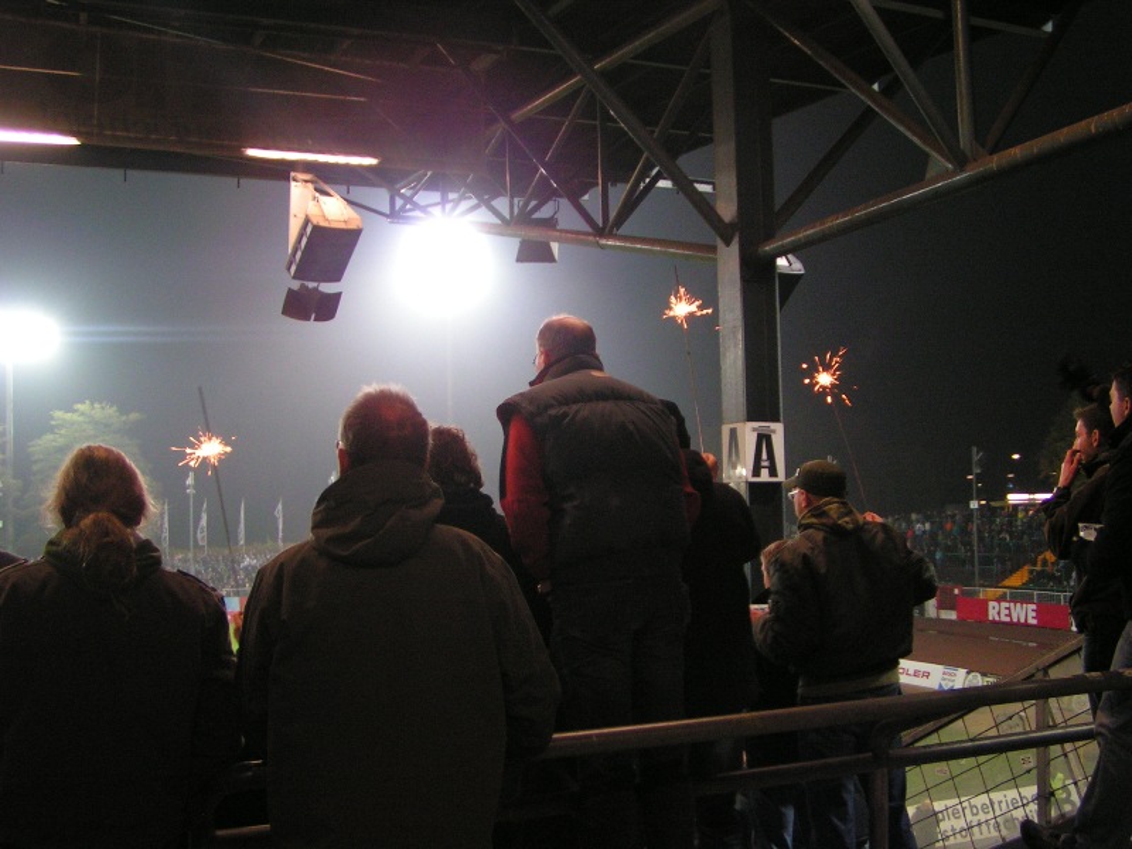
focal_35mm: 38
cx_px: 566
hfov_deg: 49.0
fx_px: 1243
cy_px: 424
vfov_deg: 37.7
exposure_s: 1/30
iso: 200
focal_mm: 5.8
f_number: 2.8
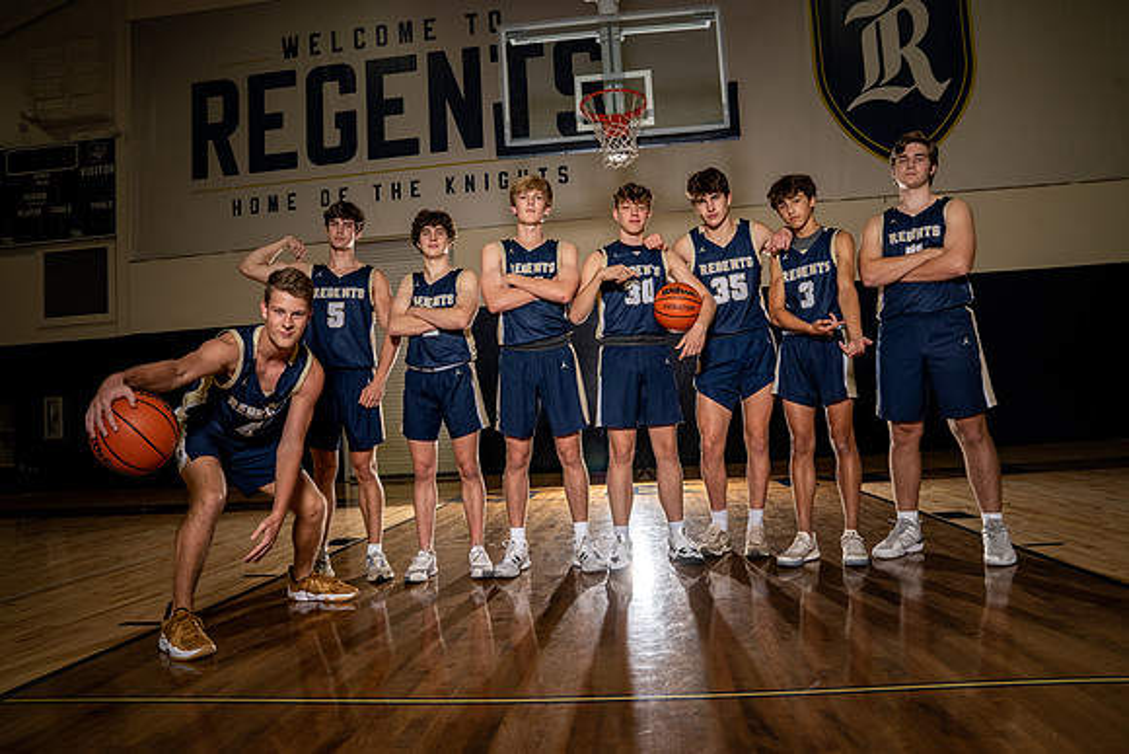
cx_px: 564
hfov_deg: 73.7
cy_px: 377
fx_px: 753
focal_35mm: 24
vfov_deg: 53.2
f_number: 8
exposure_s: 1/250
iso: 640
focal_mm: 24
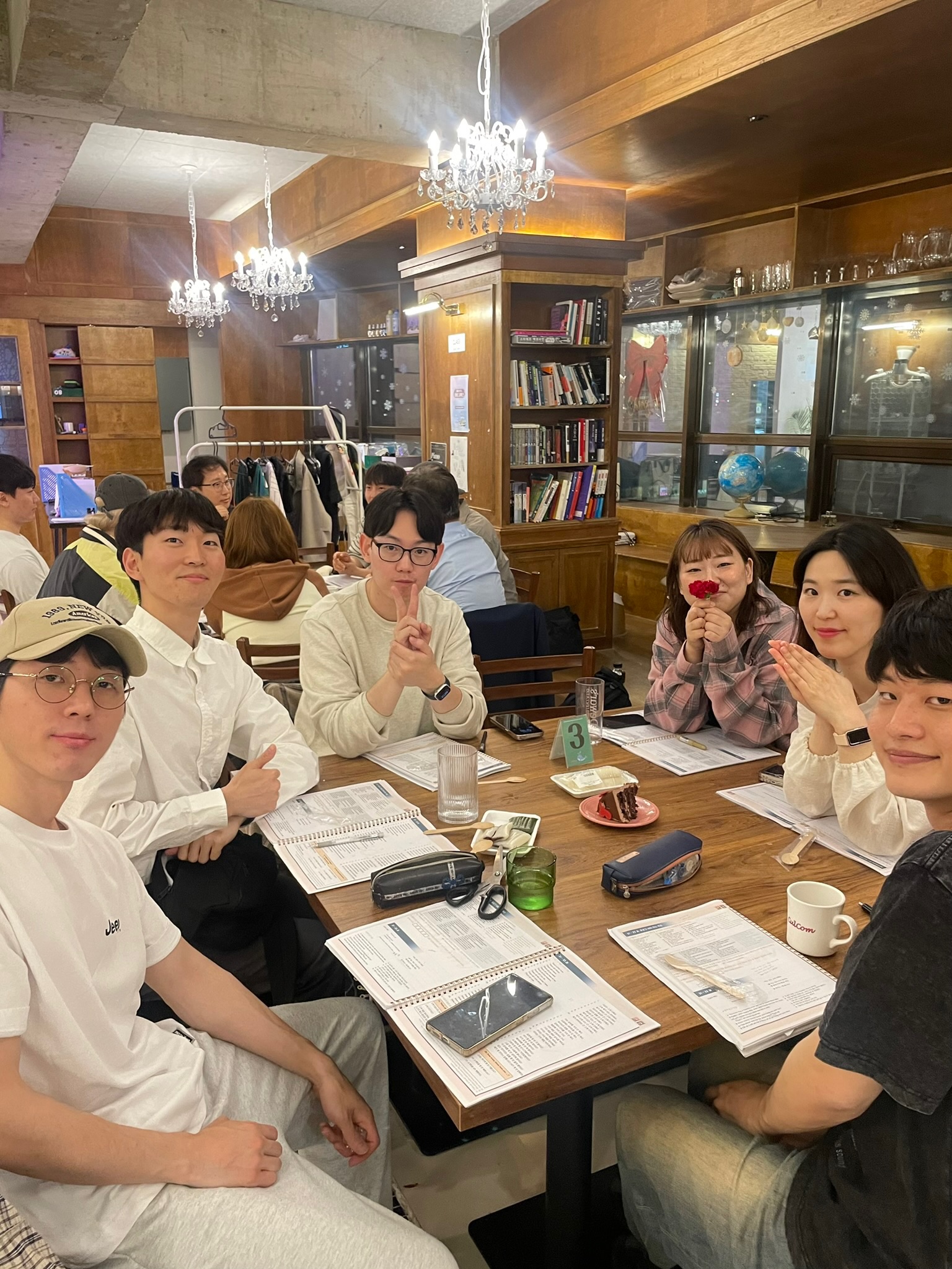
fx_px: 953
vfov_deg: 67.3
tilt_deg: -14.3
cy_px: 634
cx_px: 476
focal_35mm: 26
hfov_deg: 53.1
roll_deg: +2.7
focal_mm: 4.2
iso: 320
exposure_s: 1/60
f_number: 1.6
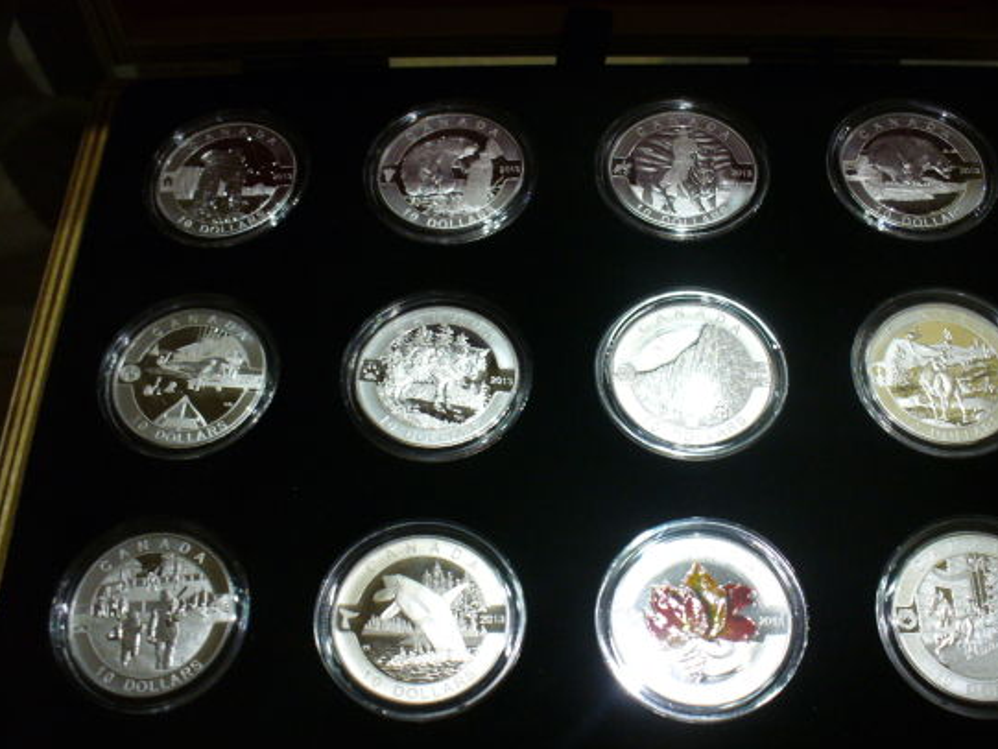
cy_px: 384
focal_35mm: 41
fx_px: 1182
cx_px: 546
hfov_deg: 45.7
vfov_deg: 35.1
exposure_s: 1/8
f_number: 2.8
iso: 200
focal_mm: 6.1
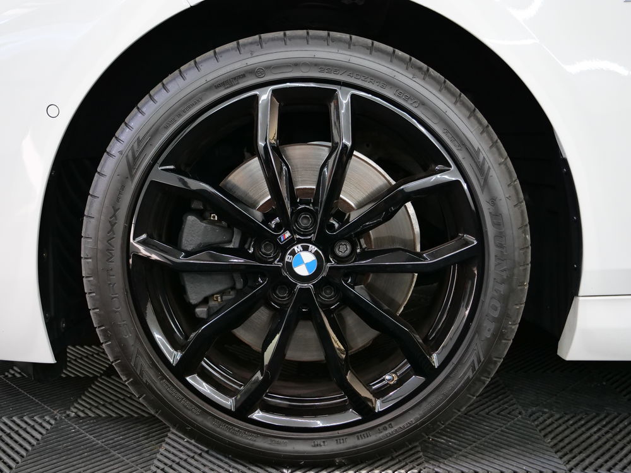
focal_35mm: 36
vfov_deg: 39.7
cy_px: 236
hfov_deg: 51.4
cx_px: 316
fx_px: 656
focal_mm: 18
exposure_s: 1/60
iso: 1000
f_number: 3.3
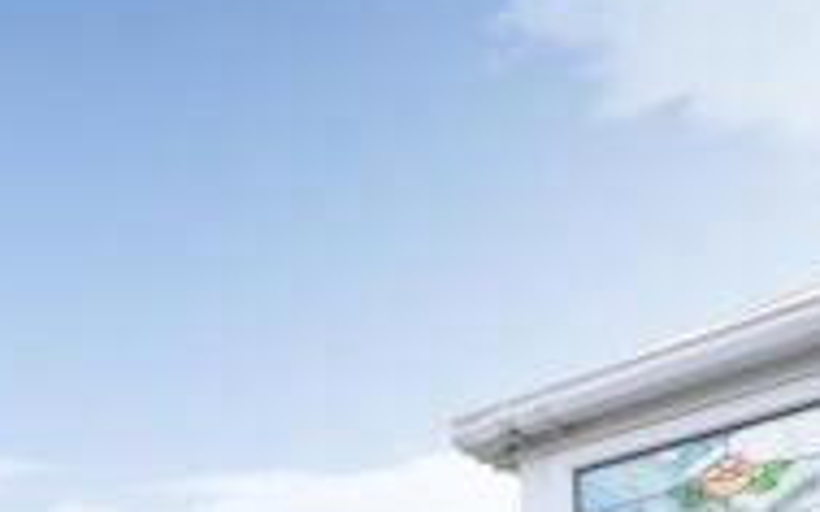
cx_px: -161
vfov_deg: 19.3
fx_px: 1184
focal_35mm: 53
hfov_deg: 31.9
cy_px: 885
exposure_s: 1/125
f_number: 7.1
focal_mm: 10
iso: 200
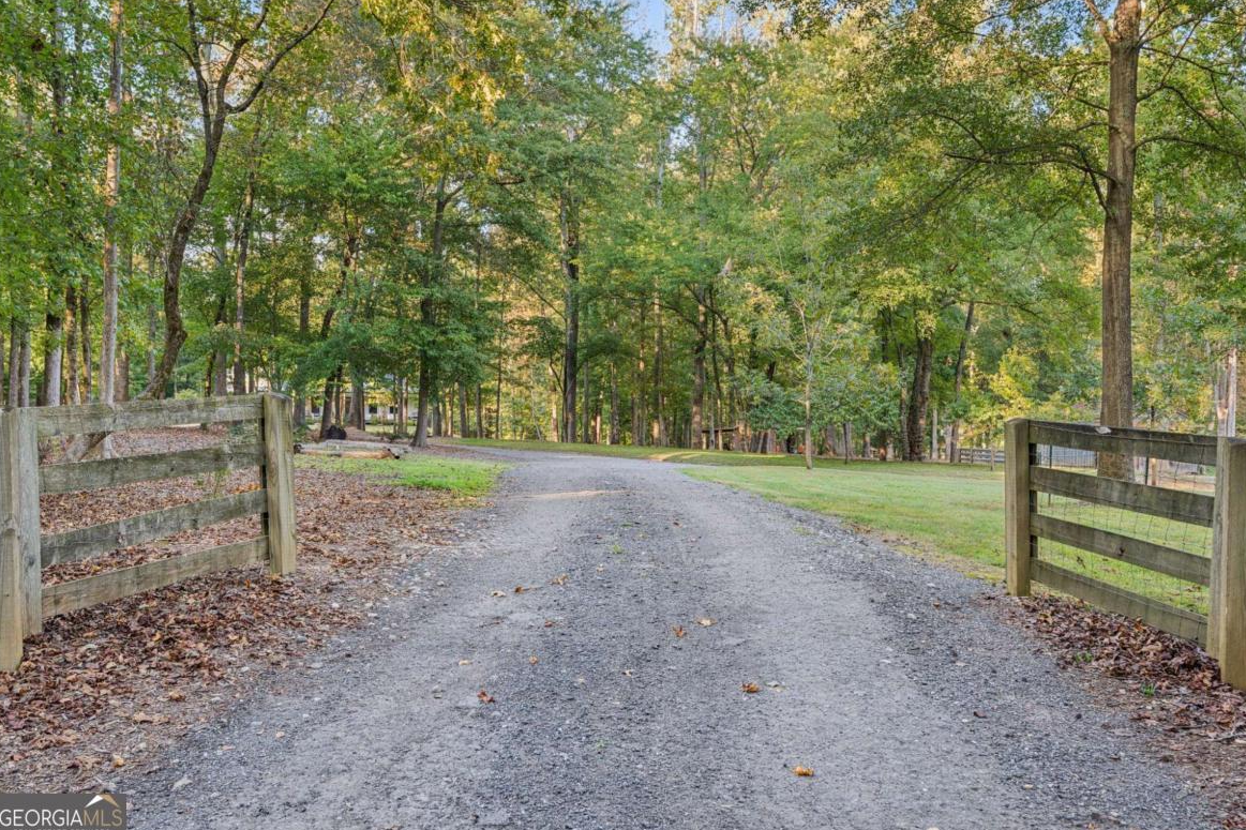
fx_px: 1125
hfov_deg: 57.9
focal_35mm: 33
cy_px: 408
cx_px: 640
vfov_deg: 40.5
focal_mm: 31.5
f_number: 8
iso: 400
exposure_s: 1/13
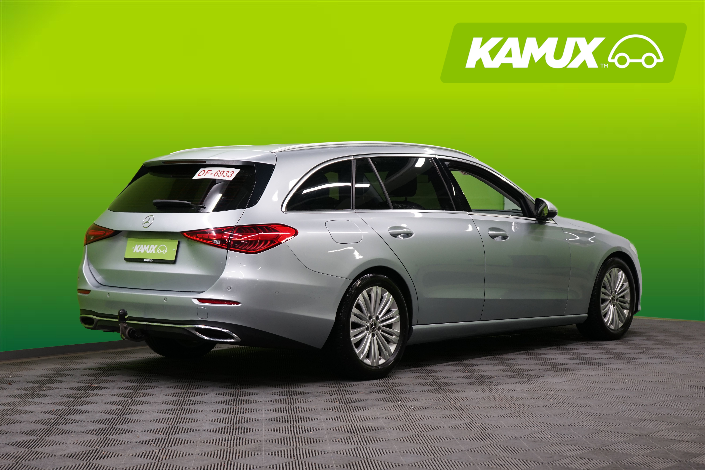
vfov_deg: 20.3
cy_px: 235
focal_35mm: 67
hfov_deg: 30.1
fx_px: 1312
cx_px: 352
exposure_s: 1/50
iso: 800
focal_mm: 67
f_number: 5.6
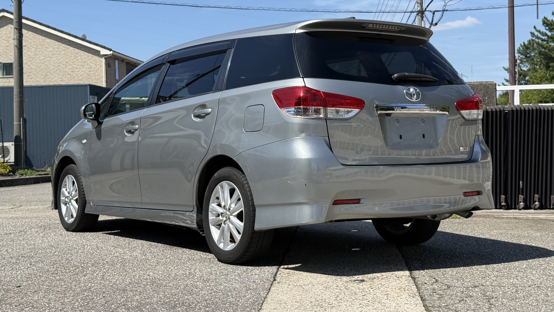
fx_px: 779
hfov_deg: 39.2
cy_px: 131
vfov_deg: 22.6
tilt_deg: +0.7
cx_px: 279
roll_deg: +1.5
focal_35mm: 53
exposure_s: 1/4098
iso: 64
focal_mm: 6.76
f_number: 1.78
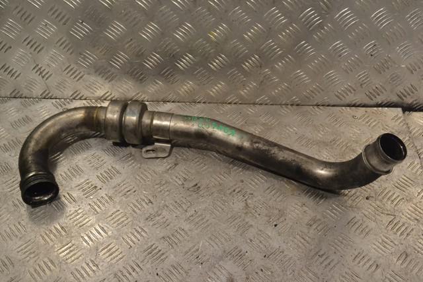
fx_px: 458
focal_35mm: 39
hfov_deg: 49.6
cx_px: 212
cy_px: 141
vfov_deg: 34.2
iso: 3200
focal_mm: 26
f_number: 10
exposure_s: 1/400
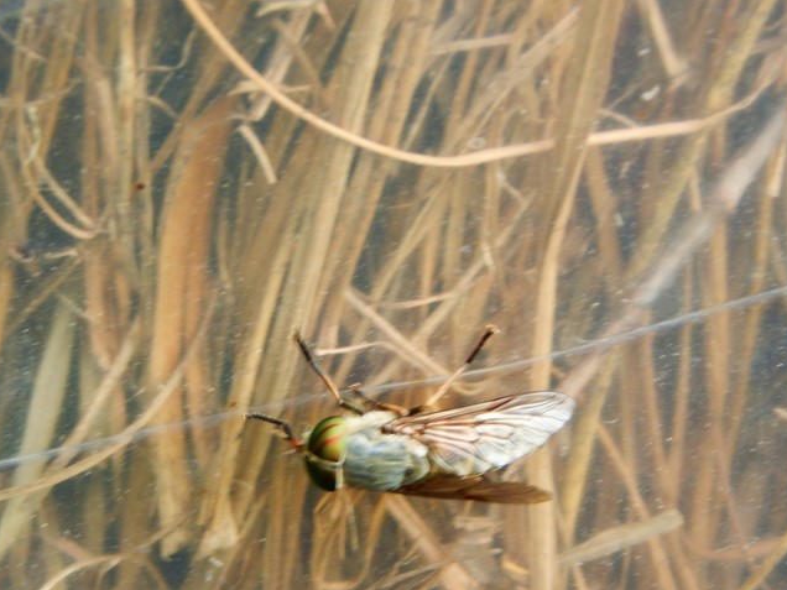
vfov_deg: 4.0
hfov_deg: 5.3
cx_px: 358
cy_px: 395
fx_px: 8503
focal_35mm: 374
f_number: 5.7
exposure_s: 1/50
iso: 125
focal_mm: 50.1
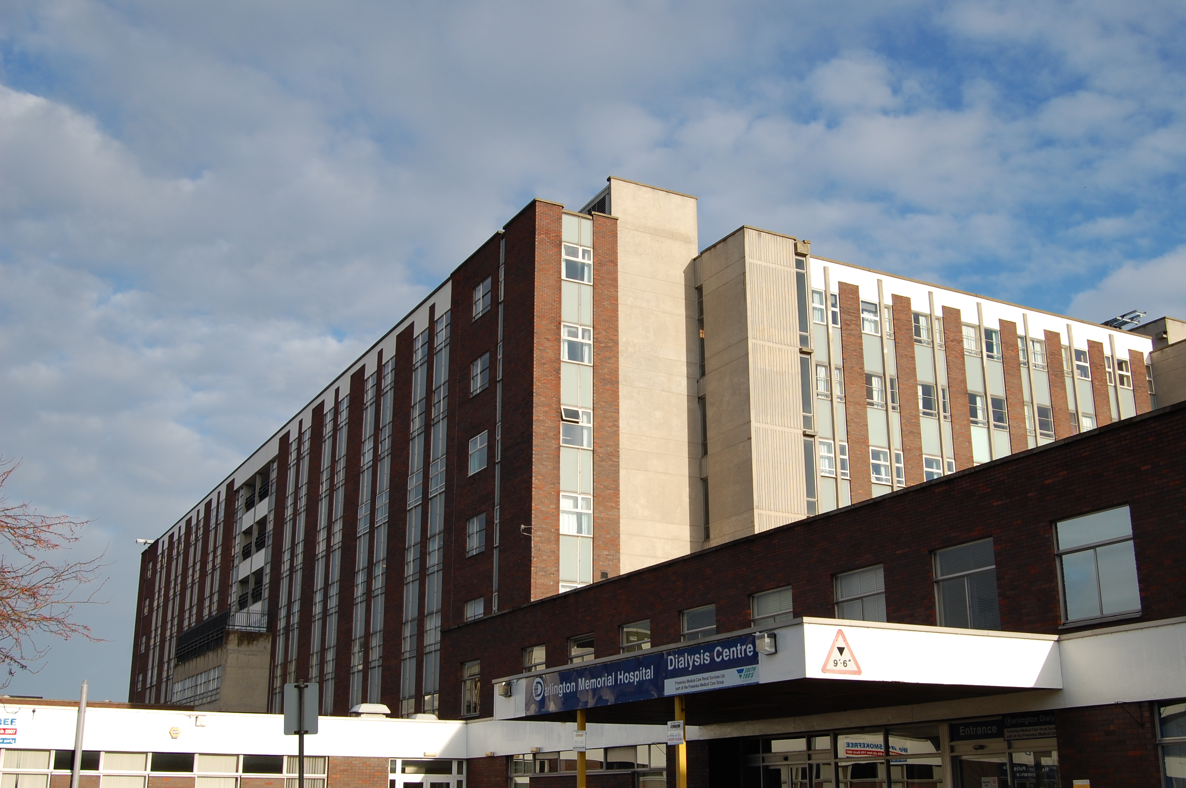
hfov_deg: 49.6
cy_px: 394
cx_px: 593
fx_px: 1284
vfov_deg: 34.1
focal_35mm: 39
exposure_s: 1/320
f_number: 9
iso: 200
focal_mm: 26
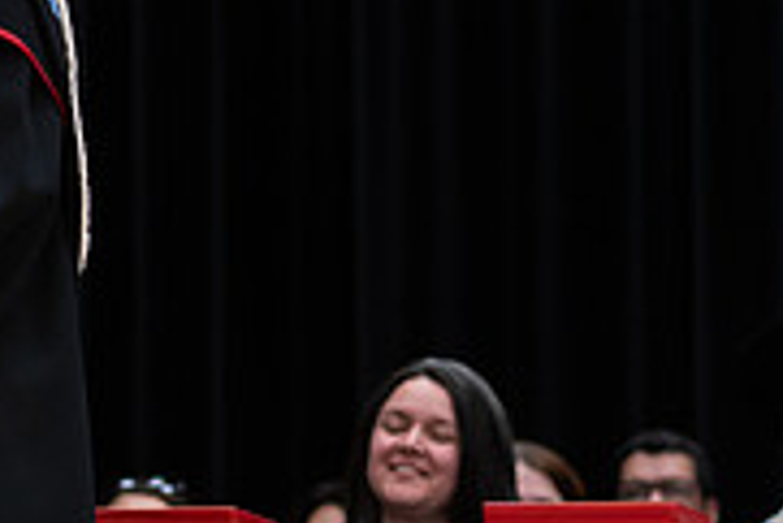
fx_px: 7988
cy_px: 459
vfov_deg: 3.8
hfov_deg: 5.6
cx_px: -368
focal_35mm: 367
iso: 1000
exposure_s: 1/200
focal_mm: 85
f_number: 2.8
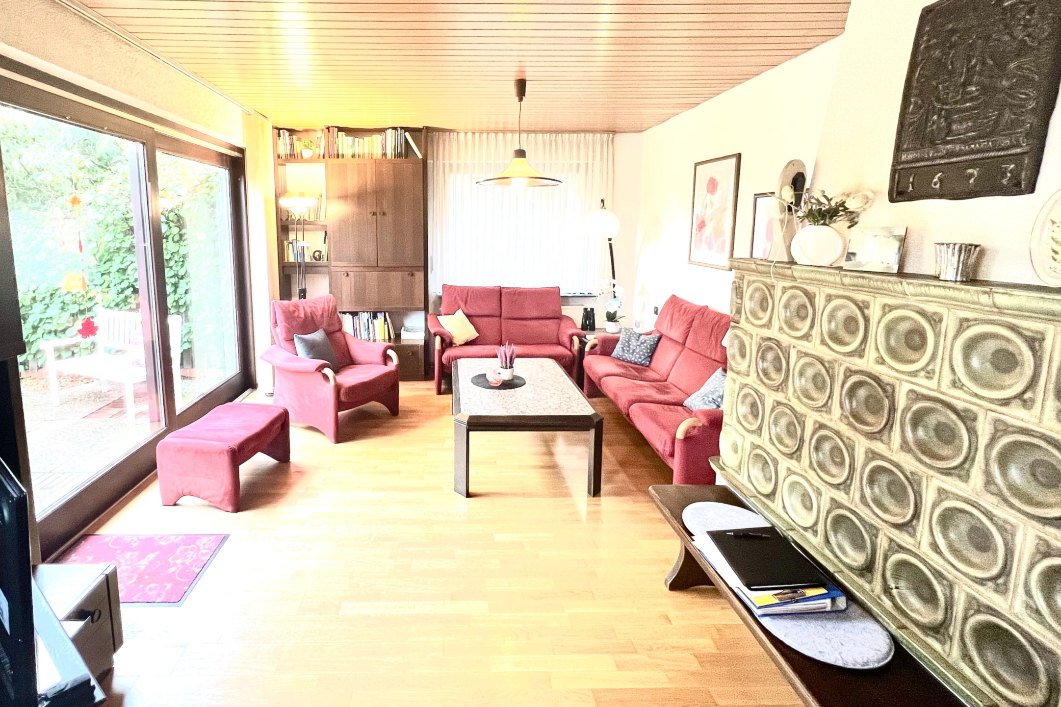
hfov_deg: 96.0
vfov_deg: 73.2
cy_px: 293
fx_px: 472
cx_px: 452
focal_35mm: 16
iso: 200
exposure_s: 1/50
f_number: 1.8
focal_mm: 1.57
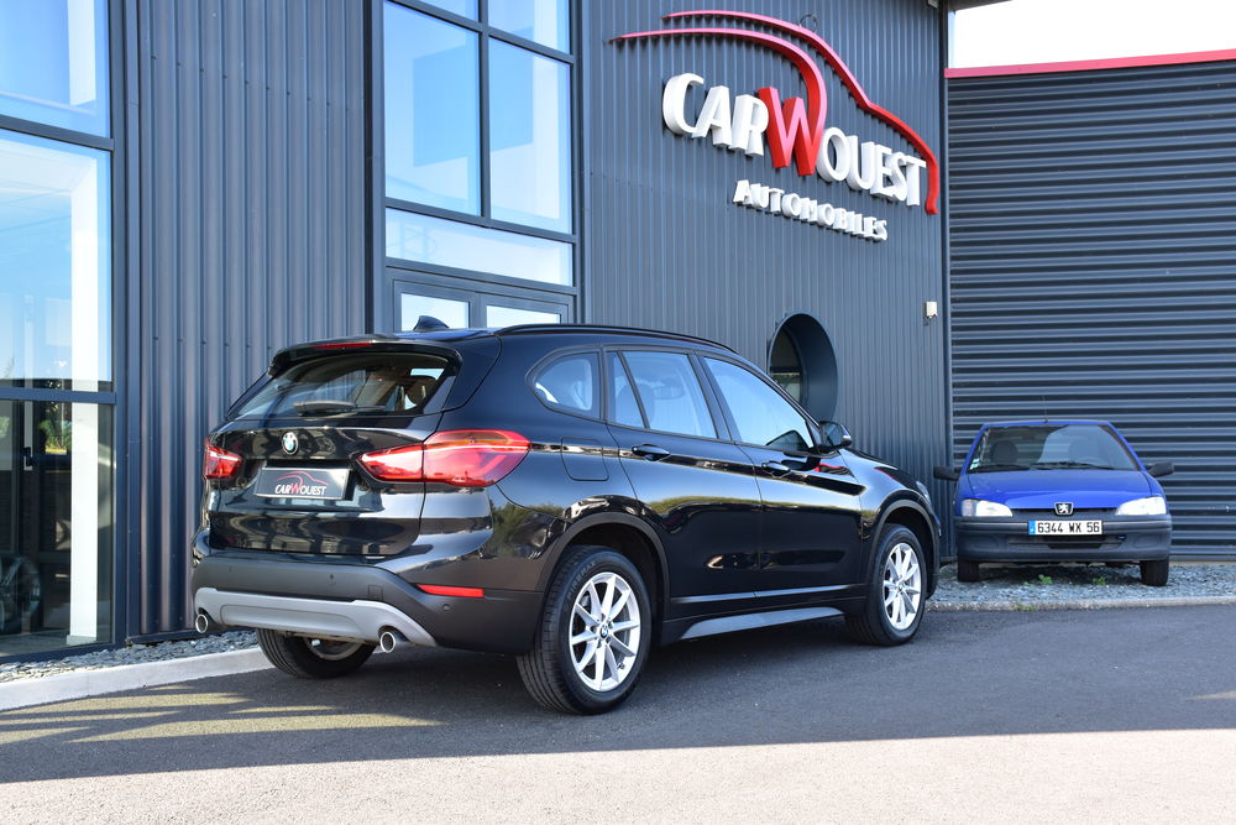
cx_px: 618
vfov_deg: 33.0
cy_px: 412
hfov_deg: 47.9
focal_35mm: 40
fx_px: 1391
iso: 400
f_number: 8
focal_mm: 27
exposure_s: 1/80
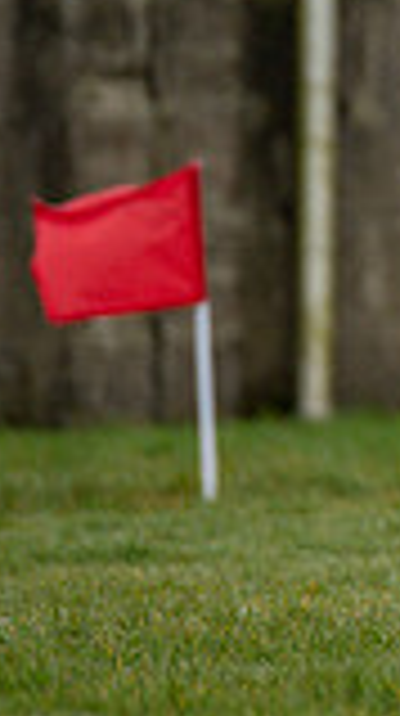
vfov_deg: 1.9
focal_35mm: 1147
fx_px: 21708
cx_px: 1052
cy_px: 47
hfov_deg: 1.1
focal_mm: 300
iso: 360
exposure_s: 1/1000
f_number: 2.8
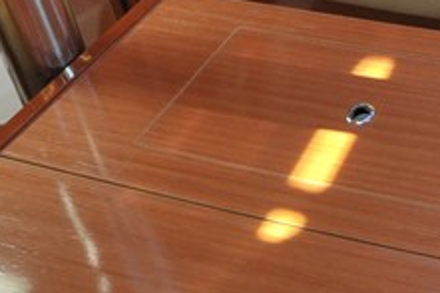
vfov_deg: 17.3
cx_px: 613
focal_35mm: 65
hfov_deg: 25.4
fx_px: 794
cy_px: -226
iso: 800
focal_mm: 14
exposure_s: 1/100
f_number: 5.6
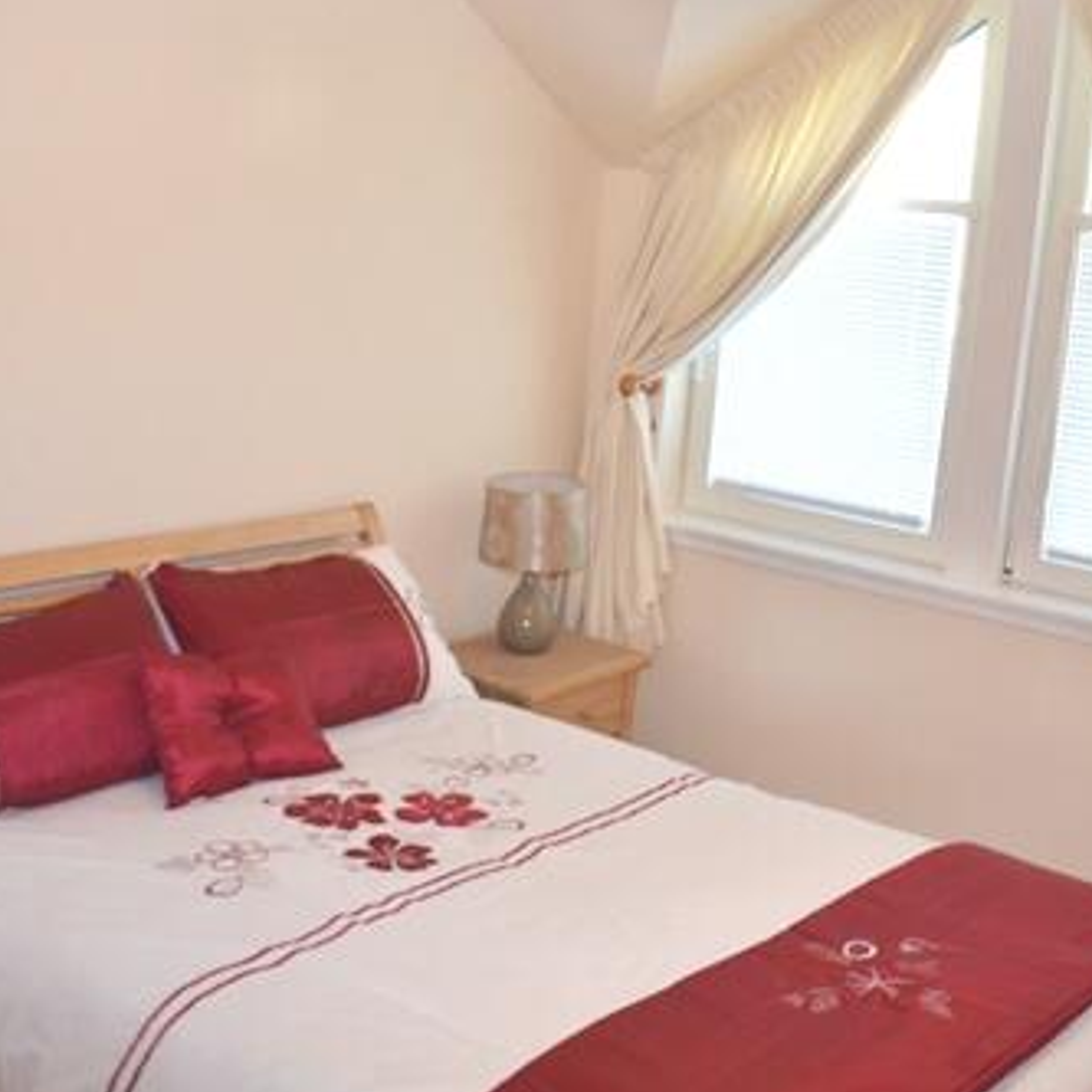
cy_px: 423
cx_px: 662
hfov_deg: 38.2
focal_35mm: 44
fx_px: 1570
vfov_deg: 38.2
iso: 560
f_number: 4
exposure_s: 1/60
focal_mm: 18
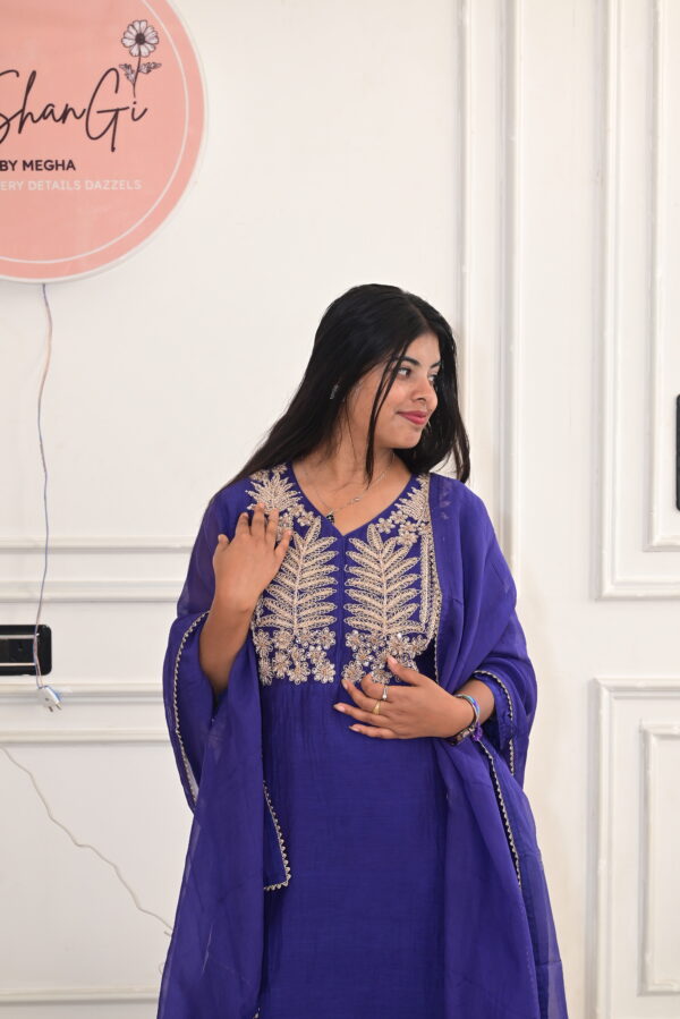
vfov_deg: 37.5
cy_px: 510
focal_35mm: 53
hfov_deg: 25.5
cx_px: 340
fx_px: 1500
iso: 500
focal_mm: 53
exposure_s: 1/250
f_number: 5.6
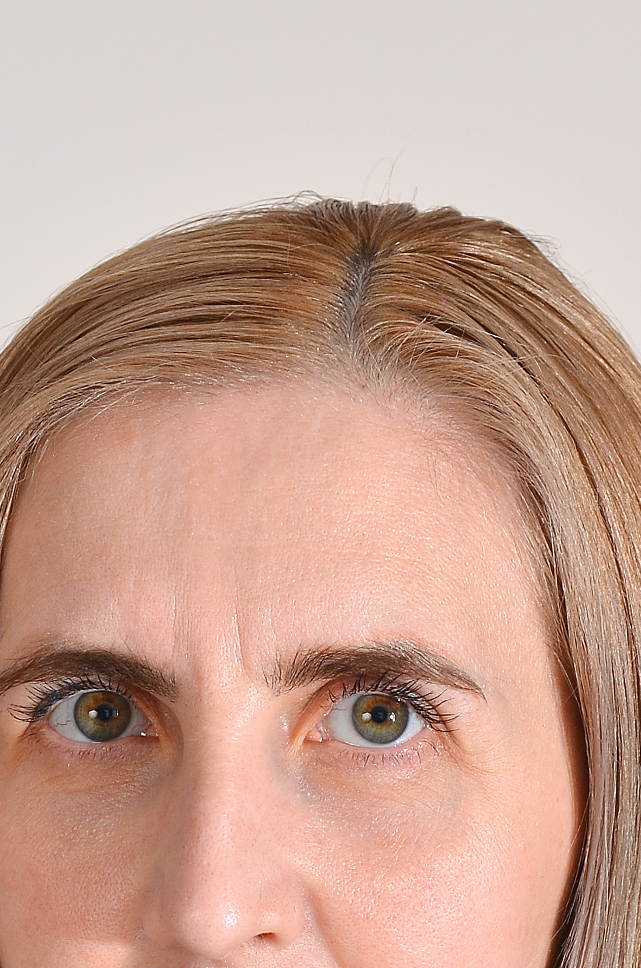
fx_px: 6949
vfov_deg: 7.9
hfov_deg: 5.3
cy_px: 1081
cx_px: 292
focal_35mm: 259
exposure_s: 1/125
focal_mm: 58
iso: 100
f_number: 4.5
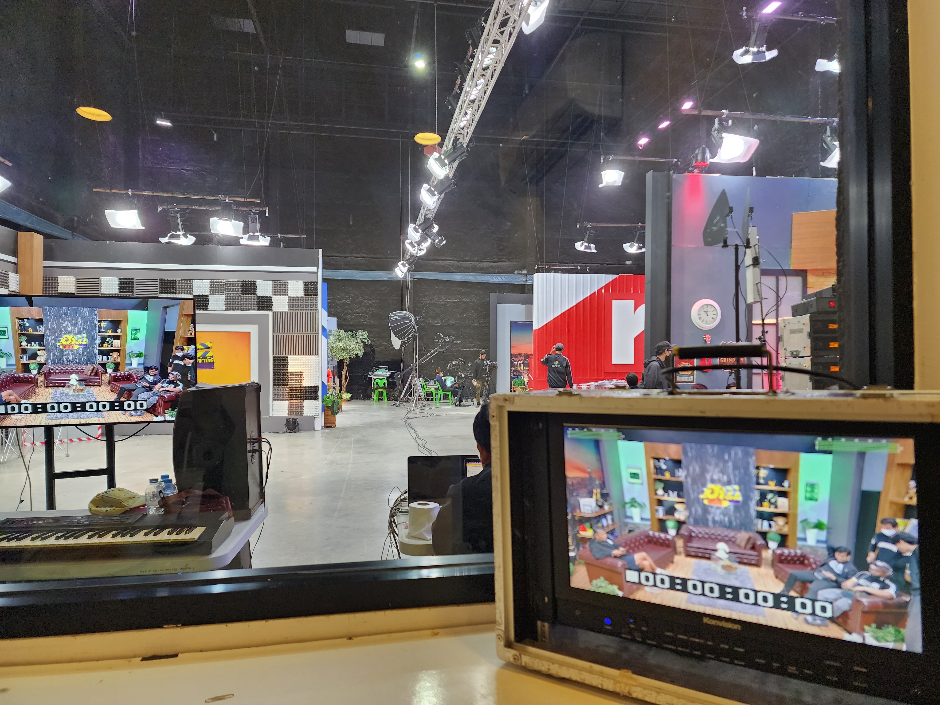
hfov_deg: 73.9
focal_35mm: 23
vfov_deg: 58.9
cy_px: 352
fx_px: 625
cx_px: 470
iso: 320
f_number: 1.8
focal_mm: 6.4
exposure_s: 1/100
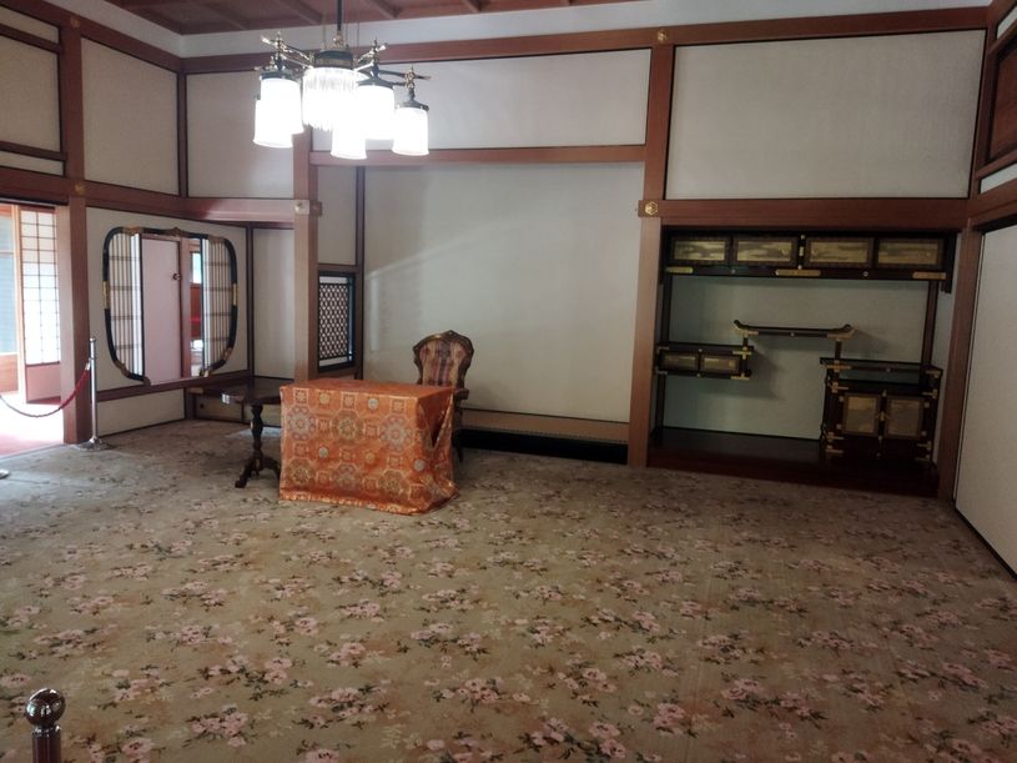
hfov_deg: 65.3
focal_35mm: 27
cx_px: 508
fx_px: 793
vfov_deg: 51.3
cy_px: 382
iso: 225
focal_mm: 4.71
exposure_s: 1/33
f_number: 1.79
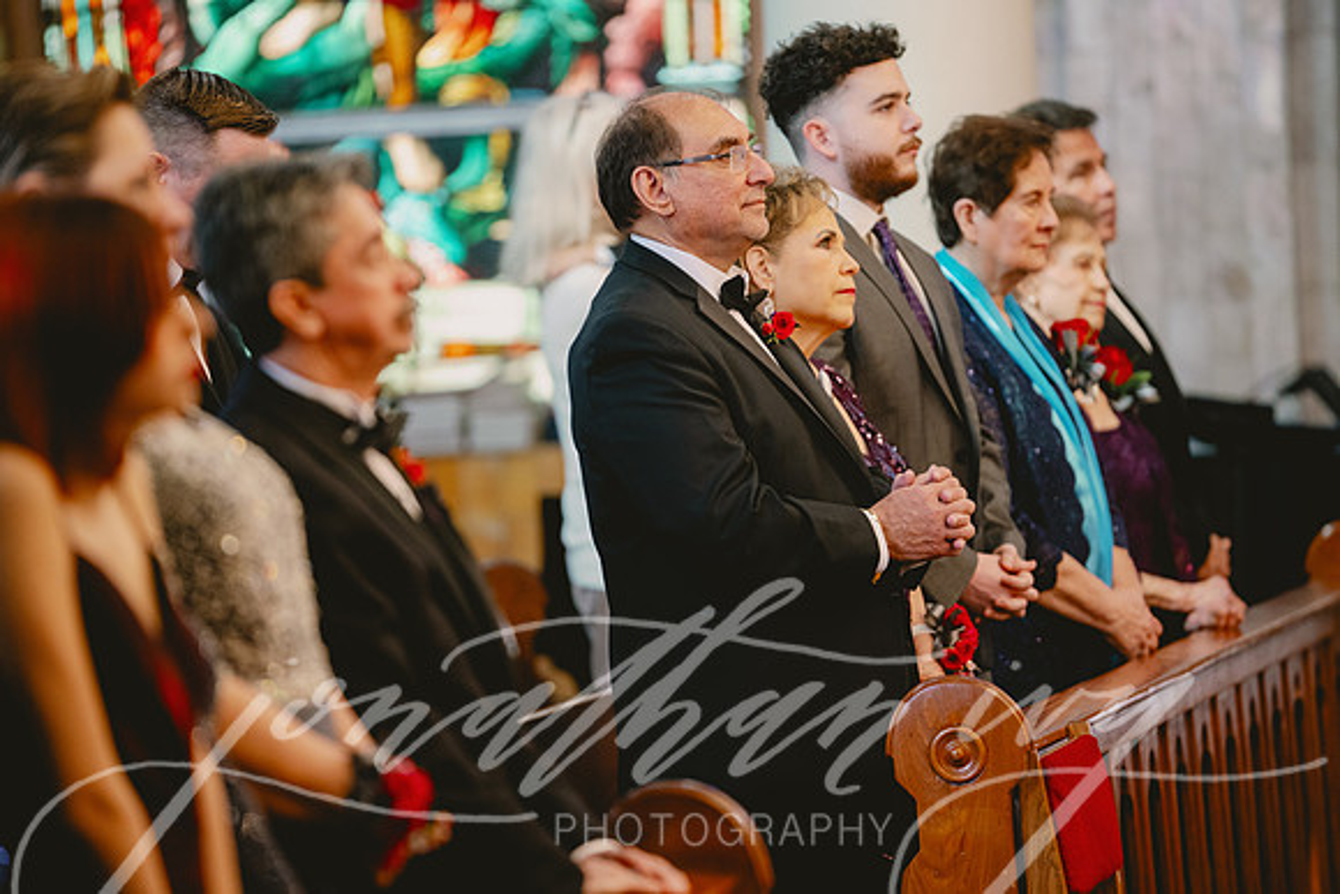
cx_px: 670
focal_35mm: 200
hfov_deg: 10.3
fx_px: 7446
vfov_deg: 6.9
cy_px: 447
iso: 2500
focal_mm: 200
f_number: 2.8
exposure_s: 1/125
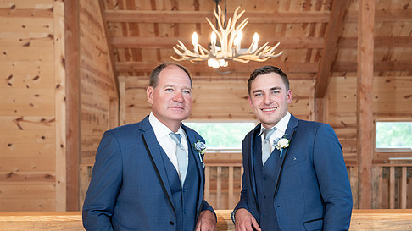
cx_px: 220
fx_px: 655
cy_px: 160
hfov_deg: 34.9
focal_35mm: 60
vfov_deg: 19.9
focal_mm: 48
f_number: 4
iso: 800
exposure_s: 1/200
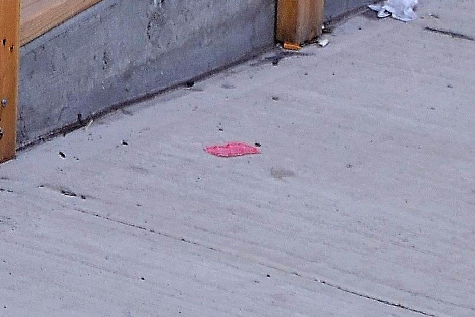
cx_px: -919
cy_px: -358
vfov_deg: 6.5
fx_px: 2706
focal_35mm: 205
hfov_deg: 8.5
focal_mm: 26
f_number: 9
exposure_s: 1/200
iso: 160
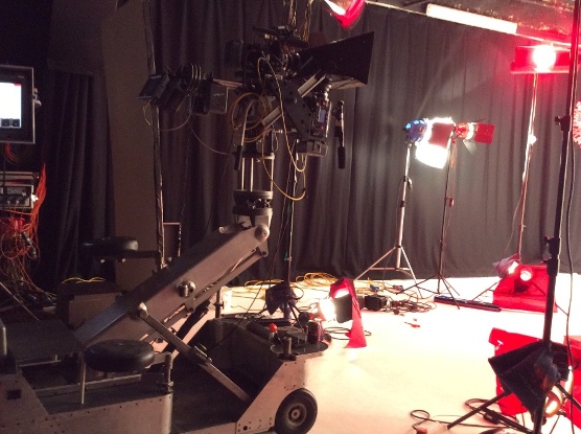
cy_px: 211
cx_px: 255
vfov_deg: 37.6
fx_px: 637
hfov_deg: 48.9
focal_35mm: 38
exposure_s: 1/24
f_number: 2.4
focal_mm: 3.3
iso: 200
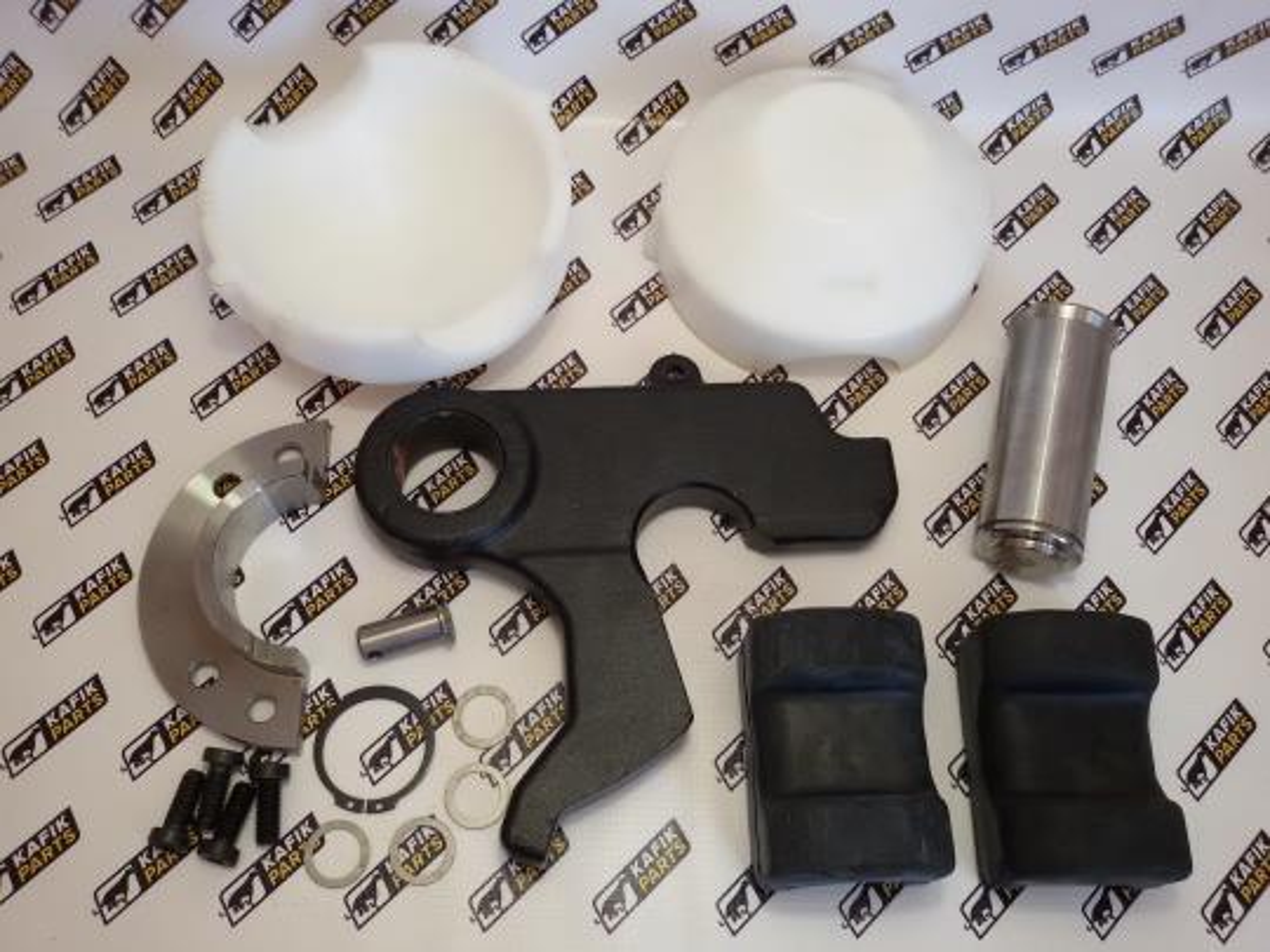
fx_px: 1137
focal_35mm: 31
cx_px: 635
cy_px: 476
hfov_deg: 58.4
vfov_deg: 45.4
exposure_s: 1/50
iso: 40
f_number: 2.4
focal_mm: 2.93
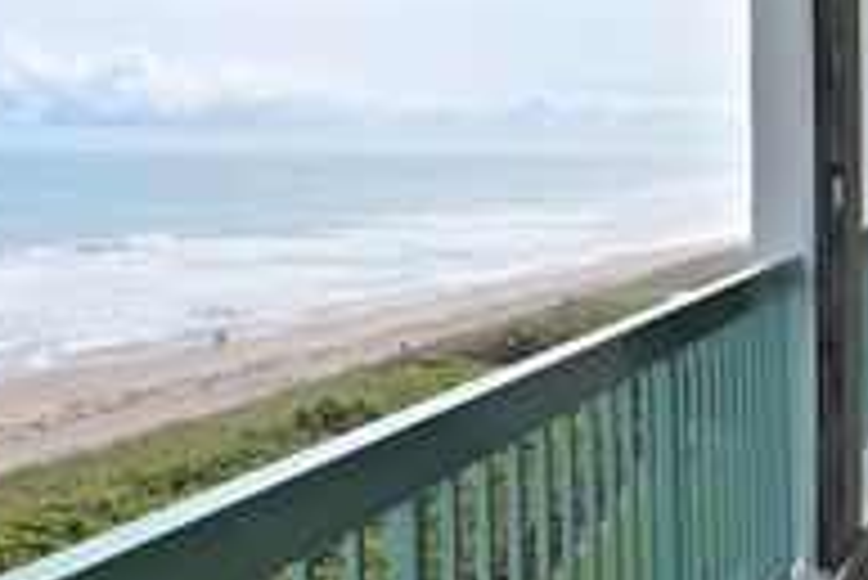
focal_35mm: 44
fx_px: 1062
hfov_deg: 35.3
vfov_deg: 30.1
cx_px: -166
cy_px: 155
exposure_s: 1/640
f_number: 8
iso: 200
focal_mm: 17
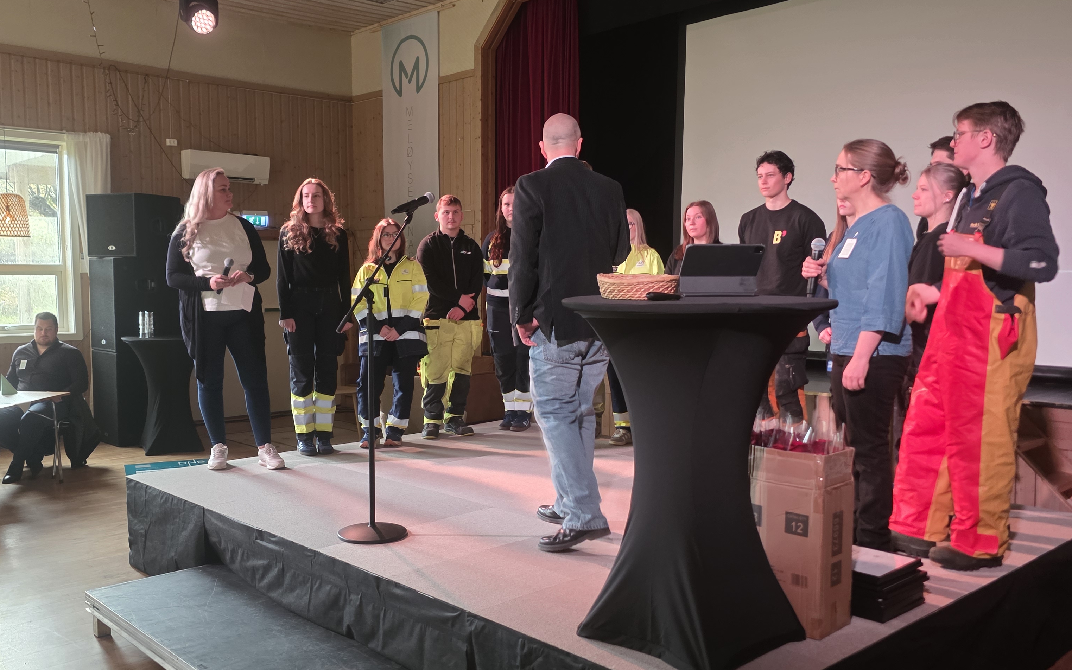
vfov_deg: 39.4
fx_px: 935
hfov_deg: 59.5
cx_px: 476
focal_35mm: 32
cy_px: 343
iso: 400
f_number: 1.7
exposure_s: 1/59.4
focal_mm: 6.3
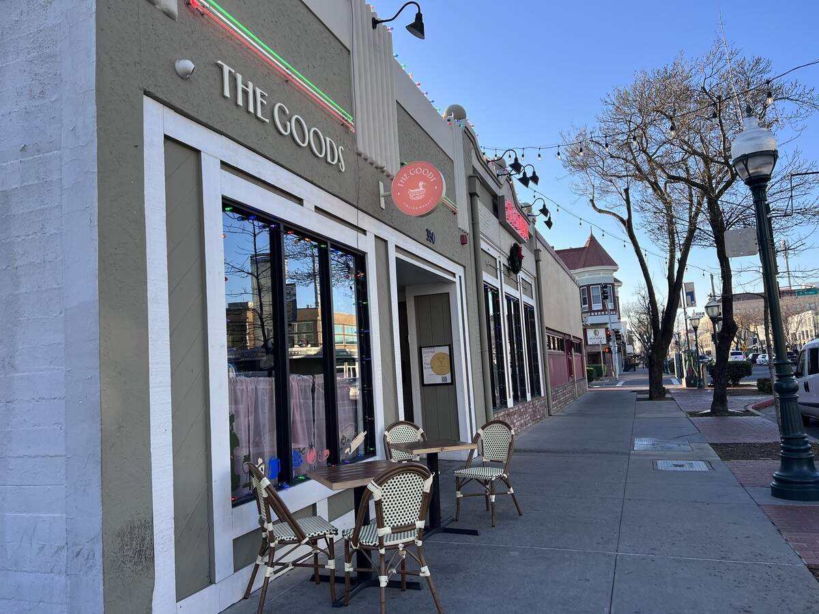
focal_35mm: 26
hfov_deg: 67.3
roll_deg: +4.3
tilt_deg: +8.1
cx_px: 410
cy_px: 307
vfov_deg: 53.1
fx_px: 615
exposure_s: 1/957
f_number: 1.5
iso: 50
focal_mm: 5.7
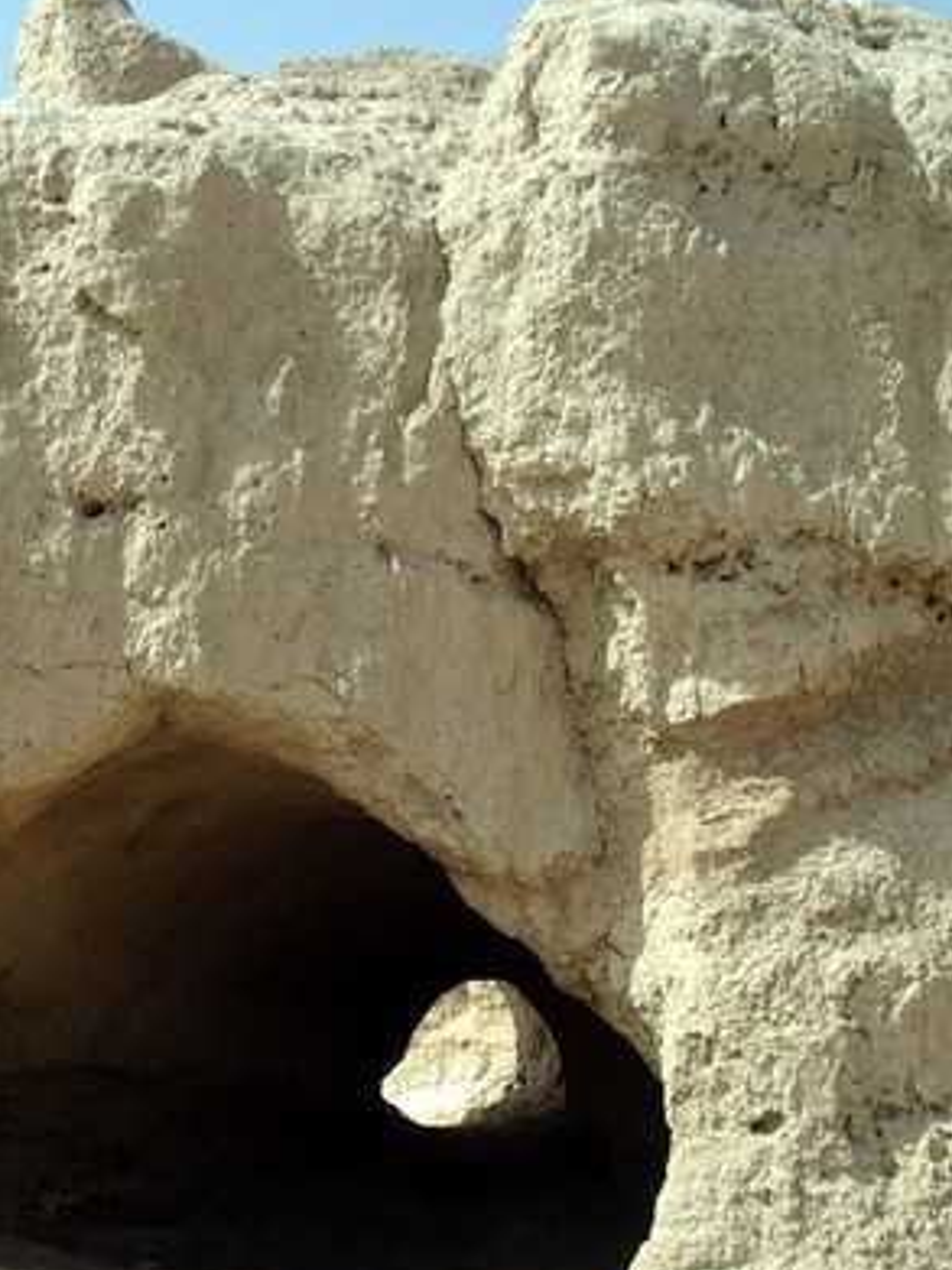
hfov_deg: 21.4
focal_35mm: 68
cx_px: 249
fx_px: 2495
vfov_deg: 28.3
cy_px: 896
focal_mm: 5.8
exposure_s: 1/400
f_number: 4.8
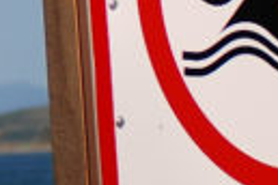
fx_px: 2579
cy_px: -159
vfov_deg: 4.1
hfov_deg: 5.9
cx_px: -401
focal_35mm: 334
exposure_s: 1/2500
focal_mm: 28
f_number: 2.8
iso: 100
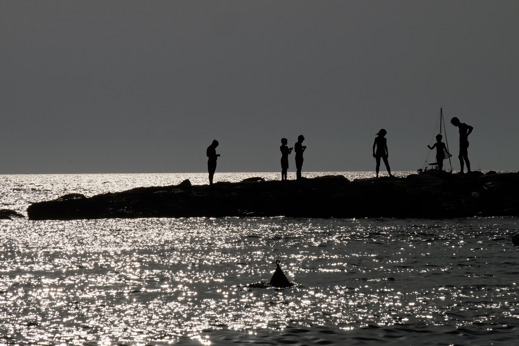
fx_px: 2926
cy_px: 173
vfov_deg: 6.8
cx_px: 260
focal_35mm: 203
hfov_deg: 10.1
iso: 400
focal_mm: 135
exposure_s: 1/2900
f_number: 22
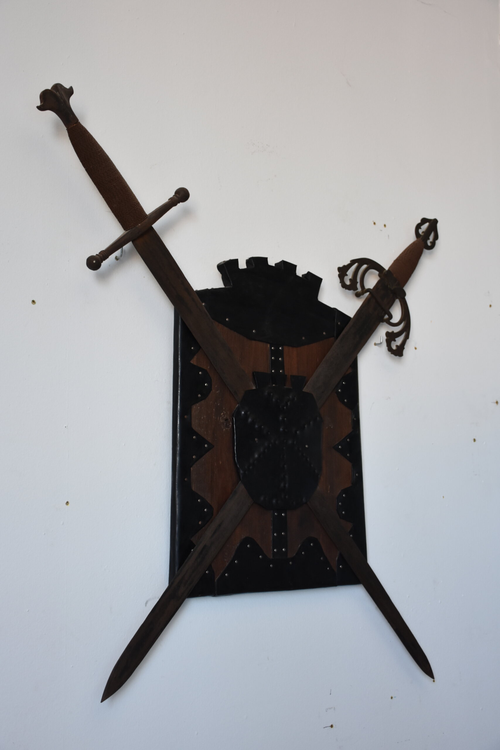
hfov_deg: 29.9
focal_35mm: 45
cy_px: 375
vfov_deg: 43.6
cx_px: 250
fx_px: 937
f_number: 5
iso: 800
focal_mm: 30
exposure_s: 1/100
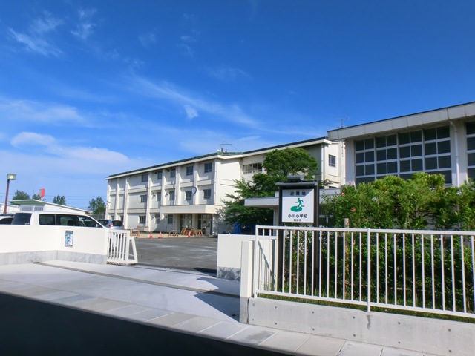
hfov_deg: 60.0
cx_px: 238
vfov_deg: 46.8
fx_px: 412
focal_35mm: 30
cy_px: 178
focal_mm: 5.25
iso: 80
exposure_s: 1/250
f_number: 8.8
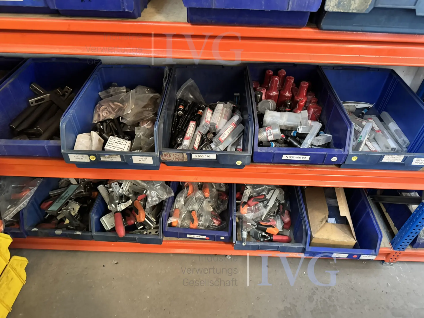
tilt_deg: -41.6
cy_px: 159
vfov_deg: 56.8
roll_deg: -2.1
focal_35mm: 24
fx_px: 294
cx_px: 212
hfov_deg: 71.6
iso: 1000
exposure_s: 1/36
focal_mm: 6.76
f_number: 1.78
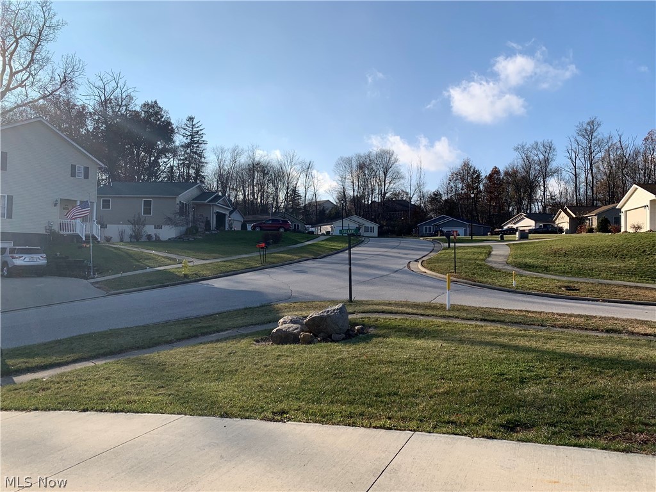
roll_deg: +0.4
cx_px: 328
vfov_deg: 53.1
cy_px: 246
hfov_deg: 67.3
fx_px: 493
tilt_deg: +2.1
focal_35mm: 26
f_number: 1.8
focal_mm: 4.25
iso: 25
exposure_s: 1/2915
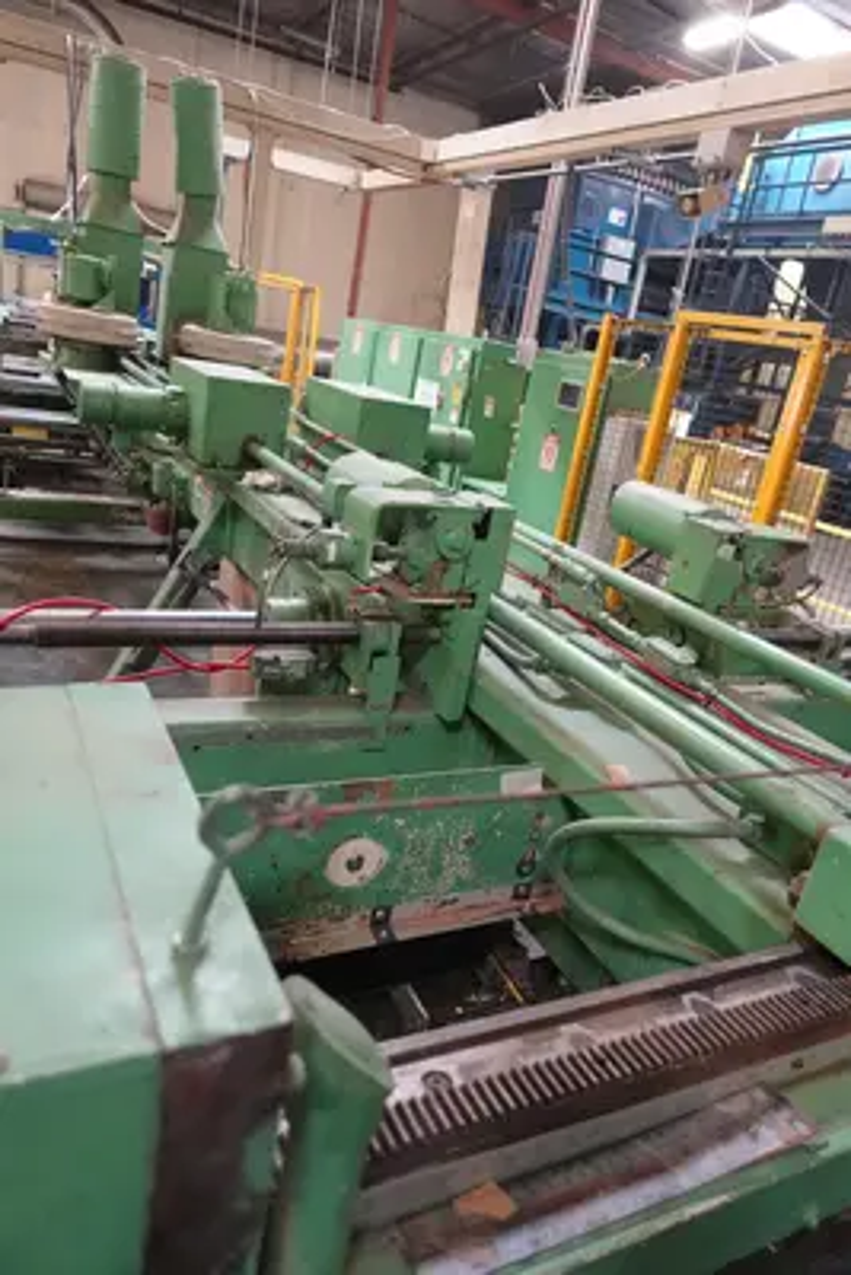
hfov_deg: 53.2
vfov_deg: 73.7
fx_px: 850
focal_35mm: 24
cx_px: 426
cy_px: 638
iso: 2500
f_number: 1.8
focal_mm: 8.8
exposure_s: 1/250
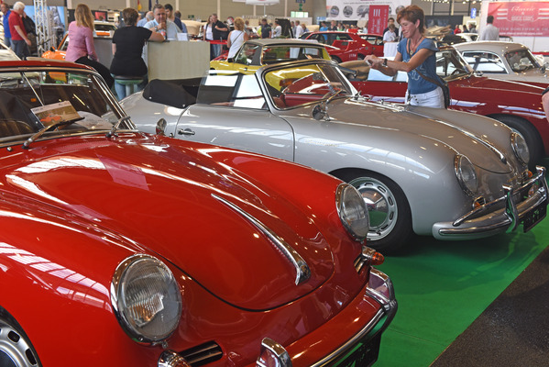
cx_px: 274
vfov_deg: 29.9
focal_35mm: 45
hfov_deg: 43.6
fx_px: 687
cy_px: 184
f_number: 6.3
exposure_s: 1/125
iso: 1000
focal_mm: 45
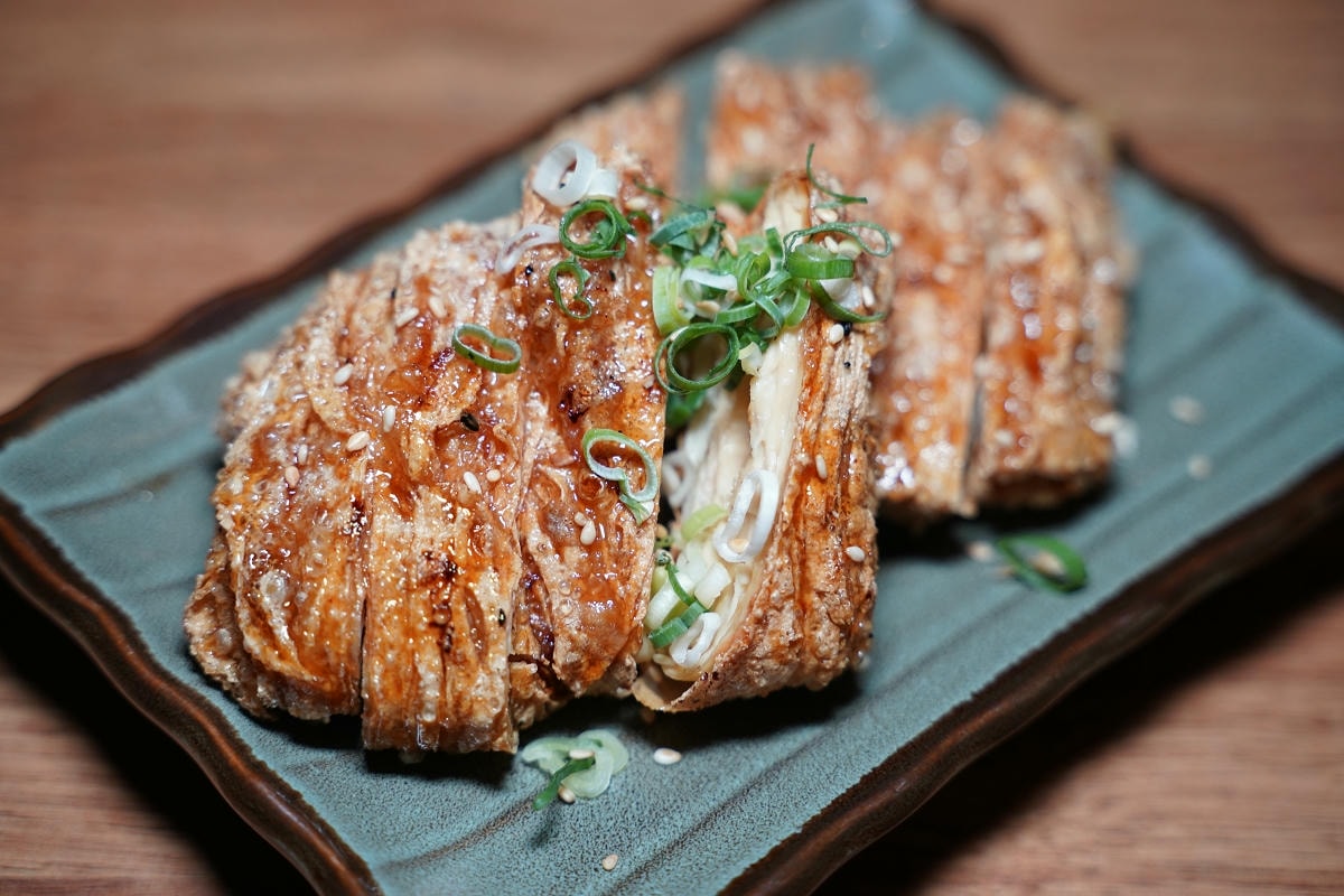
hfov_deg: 27.0
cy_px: 448
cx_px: 672
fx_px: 2800
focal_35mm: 75
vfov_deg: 18.2
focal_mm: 75
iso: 500
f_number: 4
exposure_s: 1/80
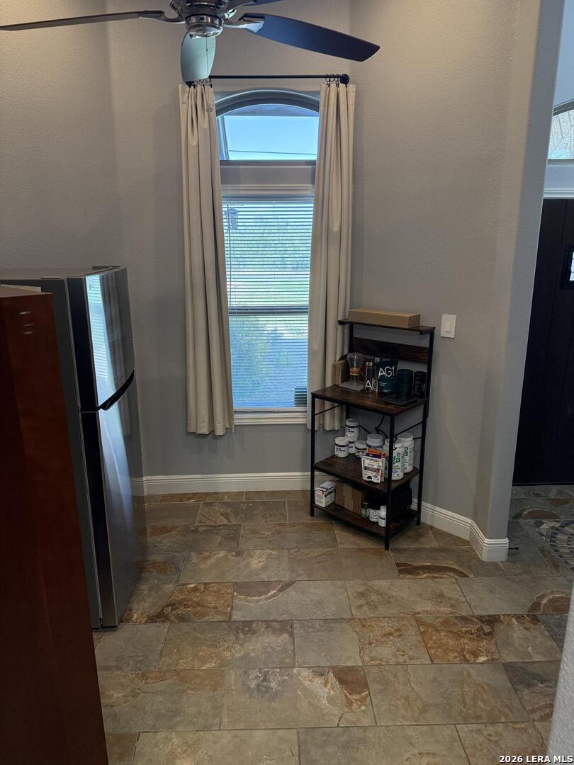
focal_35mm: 24
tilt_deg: -14.4
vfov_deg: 71.6
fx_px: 531
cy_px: 382
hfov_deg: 56.8
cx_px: 287
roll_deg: +0.2
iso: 200
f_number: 1.78
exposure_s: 1/130
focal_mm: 6.76
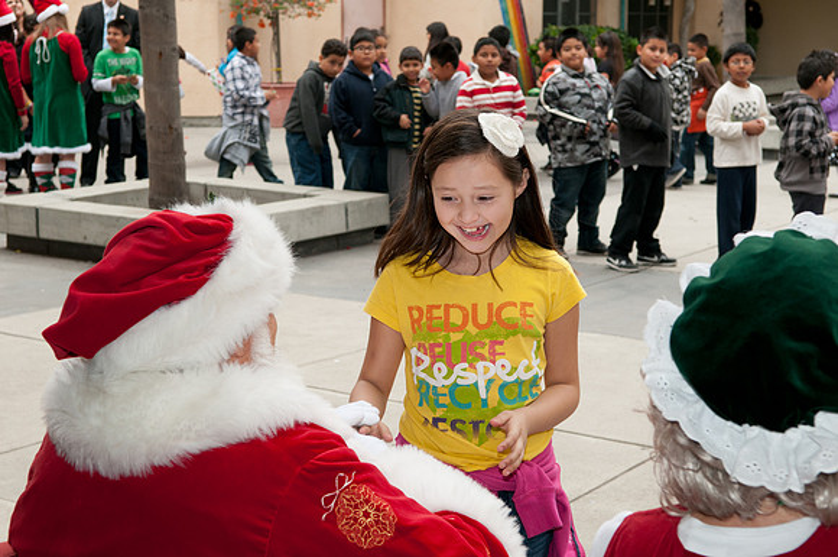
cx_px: 419
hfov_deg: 30.6
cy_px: 278
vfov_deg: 20.6
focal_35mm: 66
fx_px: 1534
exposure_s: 1/160
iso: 320
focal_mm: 44
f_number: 6.3
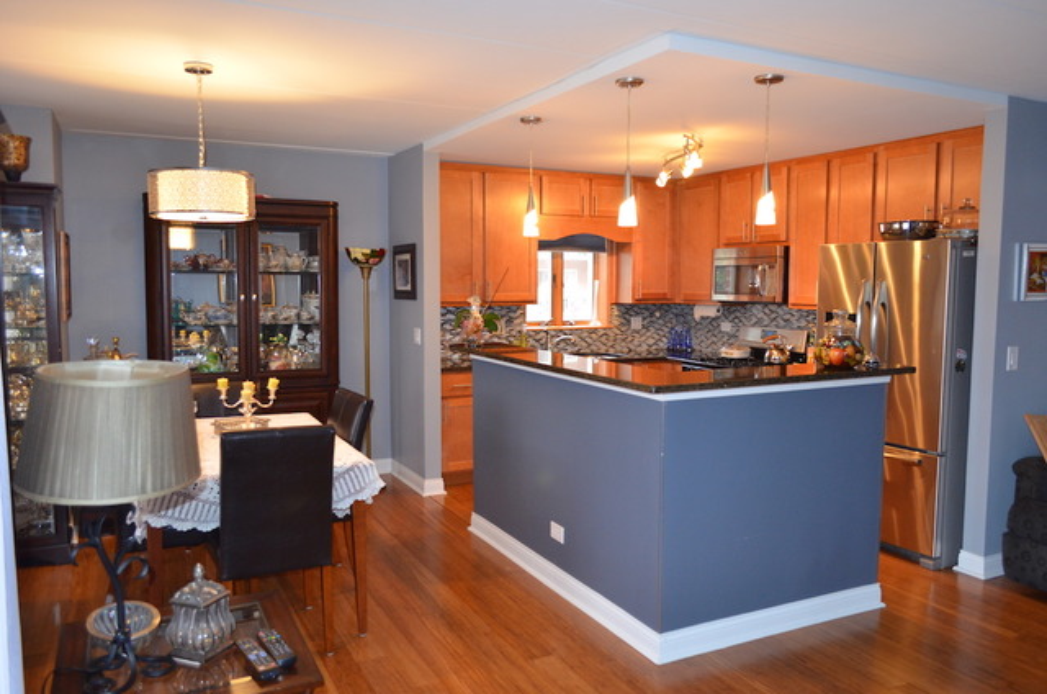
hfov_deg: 67.5
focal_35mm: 27
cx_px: 524
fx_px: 784
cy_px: 347
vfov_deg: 47.7
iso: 1000
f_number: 3.5
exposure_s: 1/60
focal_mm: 18
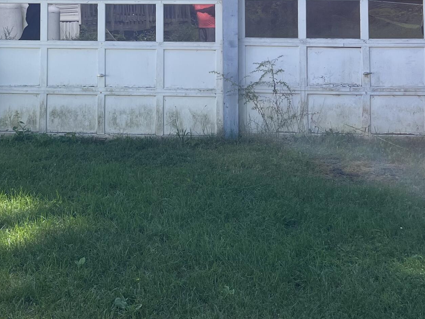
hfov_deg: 30.8
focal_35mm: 62
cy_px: -35
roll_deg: +0.1
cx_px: 124
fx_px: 761
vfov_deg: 22.3
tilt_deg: +1.5
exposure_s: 1/1776
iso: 50
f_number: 1.6
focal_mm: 5.1
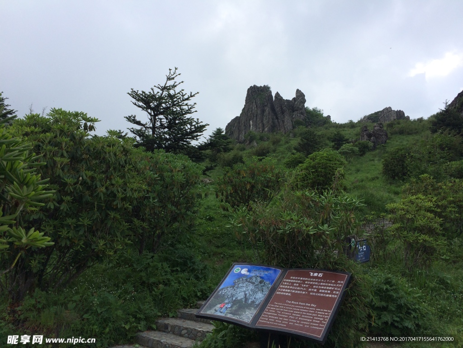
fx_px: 401
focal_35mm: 30
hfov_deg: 60.0
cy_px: 174
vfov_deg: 46.8
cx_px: 232
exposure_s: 1/892
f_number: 2.2
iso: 32
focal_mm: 4.12
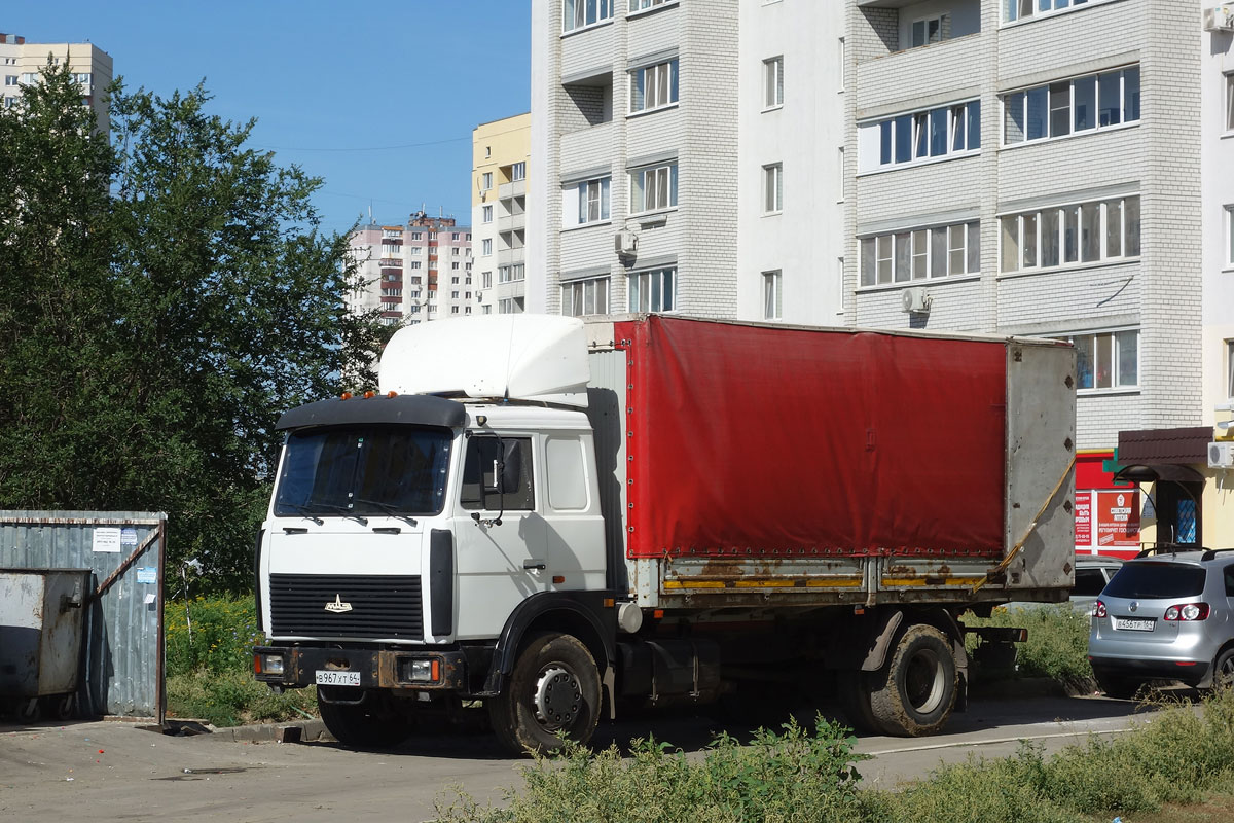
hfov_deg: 27.3
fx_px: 2536
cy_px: 412
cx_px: 617
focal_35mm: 74
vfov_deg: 18.4
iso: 125
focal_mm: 27.54
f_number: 7.1
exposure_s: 1/500
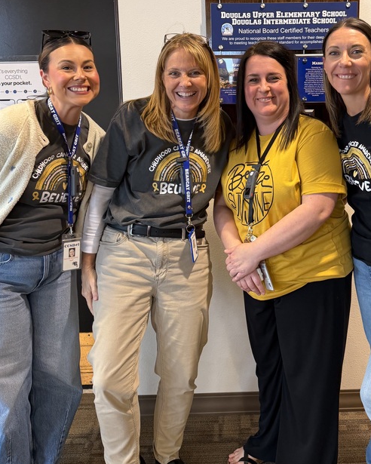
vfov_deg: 46.1
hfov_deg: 37.9
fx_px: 535
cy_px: 154
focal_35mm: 39
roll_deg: +1.0
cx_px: 241
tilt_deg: -8.7
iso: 200
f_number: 1.78
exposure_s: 1/60
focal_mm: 6.76
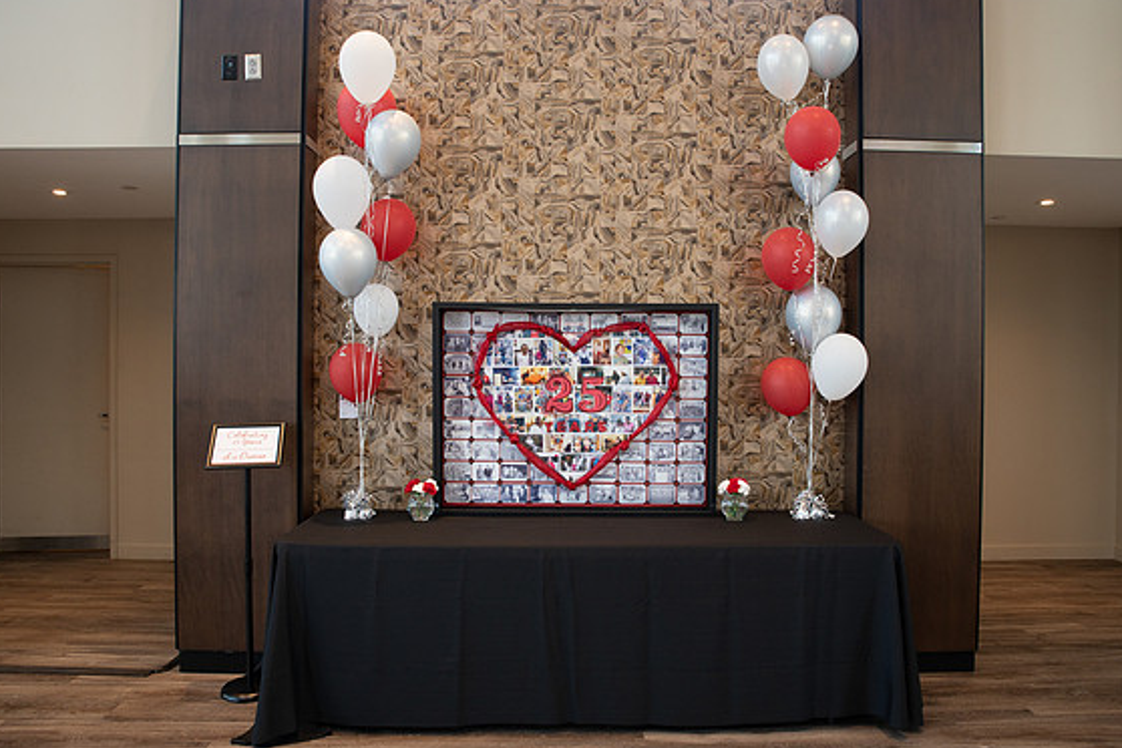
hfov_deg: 69.4
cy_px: 368
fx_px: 810
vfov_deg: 49.6
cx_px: 568
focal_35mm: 26
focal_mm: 24
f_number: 4.5
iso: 800
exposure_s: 1/125
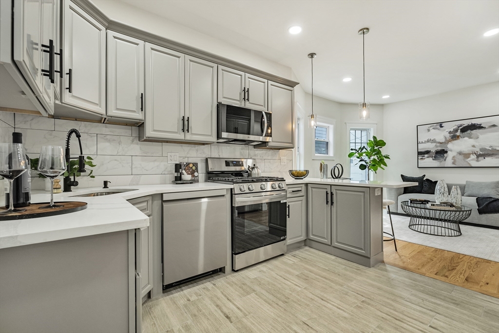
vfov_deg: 72.1
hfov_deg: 94.9
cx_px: 250
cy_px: 166
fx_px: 229
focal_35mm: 16
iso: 320
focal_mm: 16.5
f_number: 9
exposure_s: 1/10
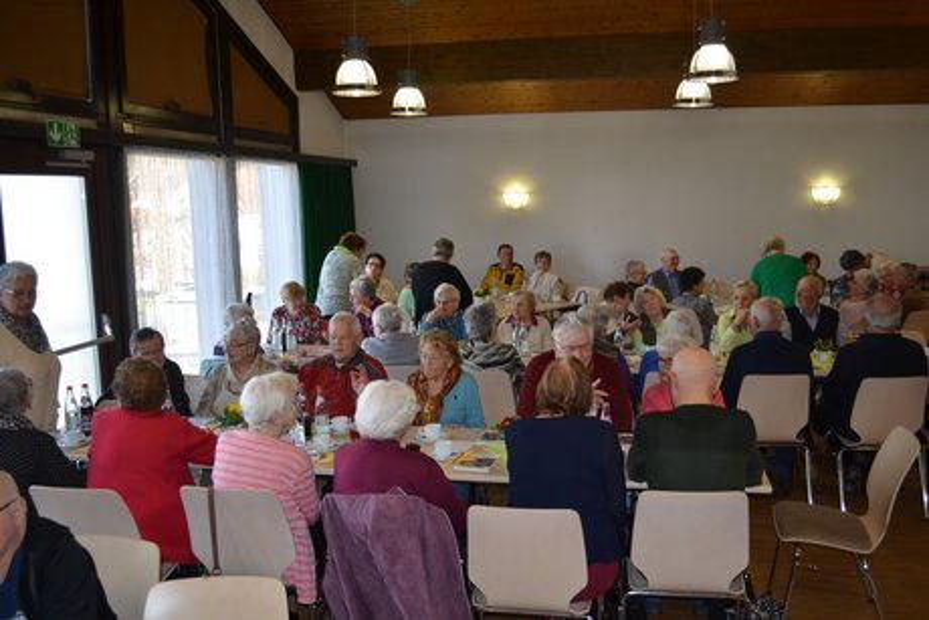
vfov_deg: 40.0
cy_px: 310
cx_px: 464
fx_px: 852
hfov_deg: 57.2
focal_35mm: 33
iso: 360
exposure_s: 1/125
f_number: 3.8
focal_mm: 22
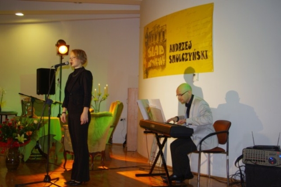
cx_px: 140
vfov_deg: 29.2
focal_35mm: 46
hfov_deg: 42.8
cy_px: 94
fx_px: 359
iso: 400
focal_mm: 30.63
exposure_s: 1/40
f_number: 4
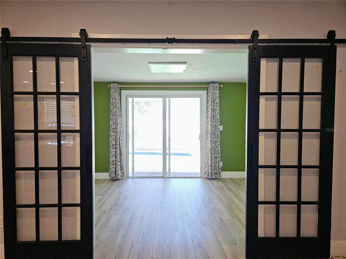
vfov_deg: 58.9
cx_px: 173
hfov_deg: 73.9
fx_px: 230
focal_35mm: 23
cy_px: 130
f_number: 1.8
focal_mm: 5.4
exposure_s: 1/60
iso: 50
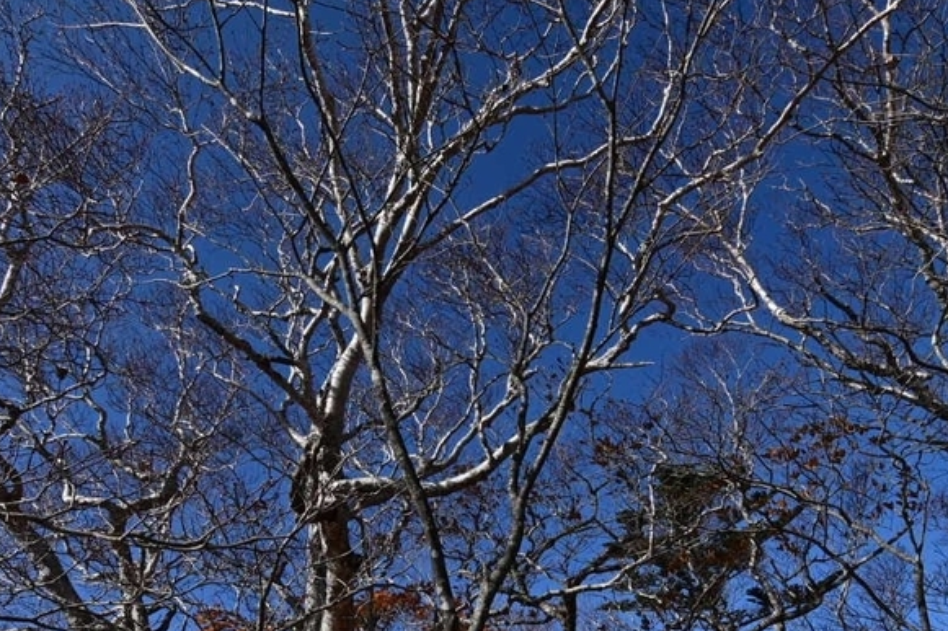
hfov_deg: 60.3
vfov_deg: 40.1
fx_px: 816
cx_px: 468
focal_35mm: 31
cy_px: 527
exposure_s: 1/640
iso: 320
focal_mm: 10
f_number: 11
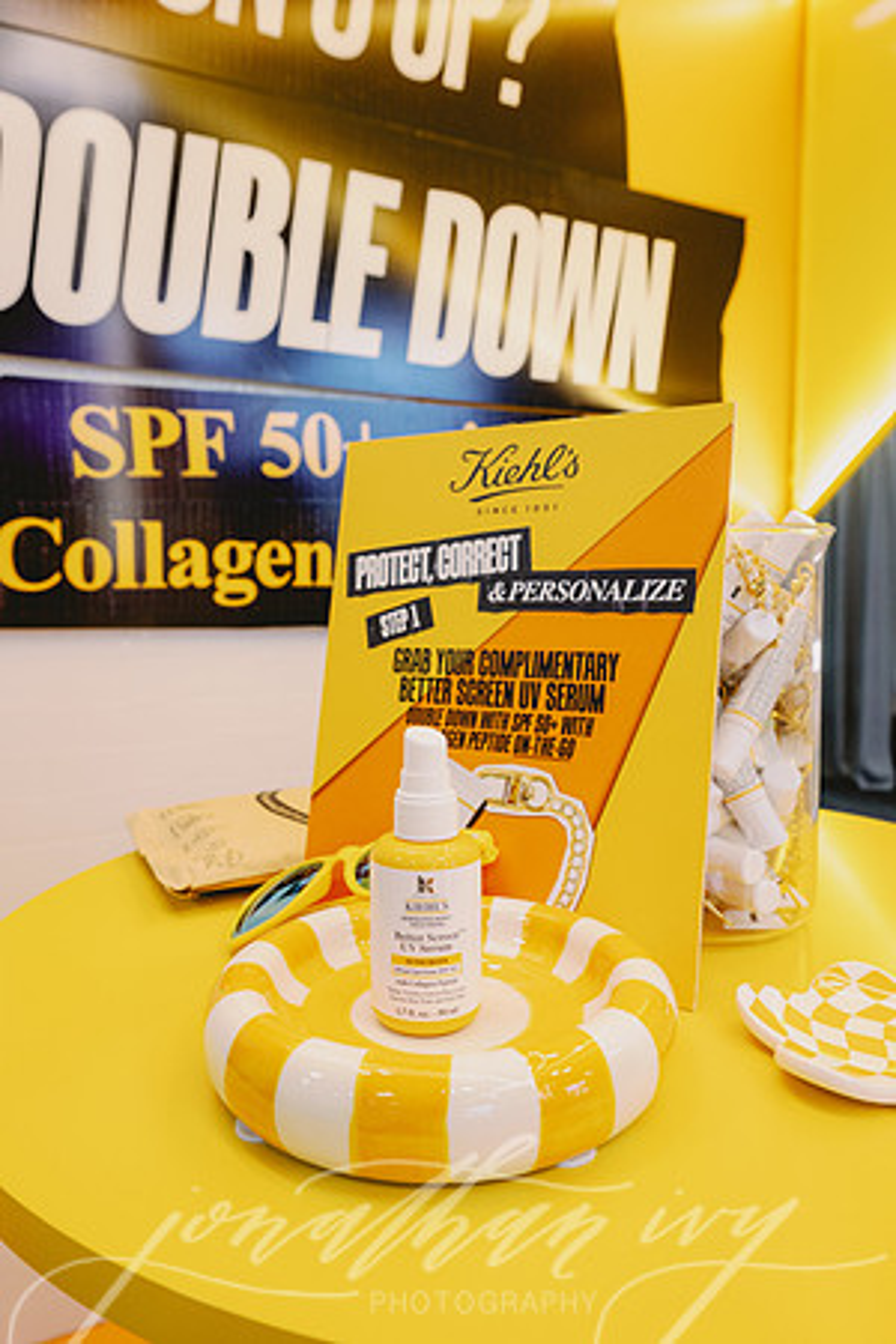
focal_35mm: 24
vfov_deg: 73.7
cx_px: 448
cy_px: 672
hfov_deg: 53.1
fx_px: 896
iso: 1000
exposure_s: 1/25
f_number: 8
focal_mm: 24
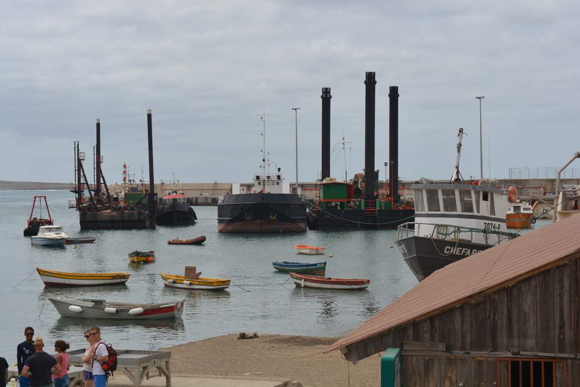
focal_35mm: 82
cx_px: 290
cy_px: 194
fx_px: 1329
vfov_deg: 16.6
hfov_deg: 24.6
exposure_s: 1/320
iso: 100
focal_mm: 55
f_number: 9
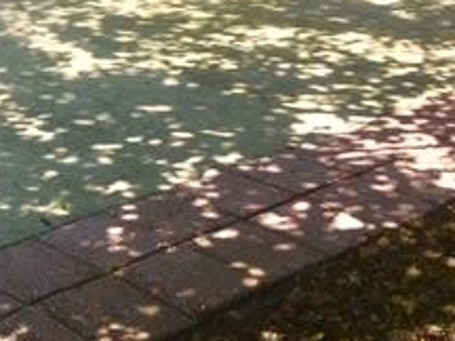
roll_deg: -2.0
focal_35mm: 86
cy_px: 2
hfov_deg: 21.6
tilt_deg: -11.2
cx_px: -46
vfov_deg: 16.8
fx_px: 1130
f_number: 2.2
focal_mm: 4.15
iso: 25
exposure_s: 1/1026
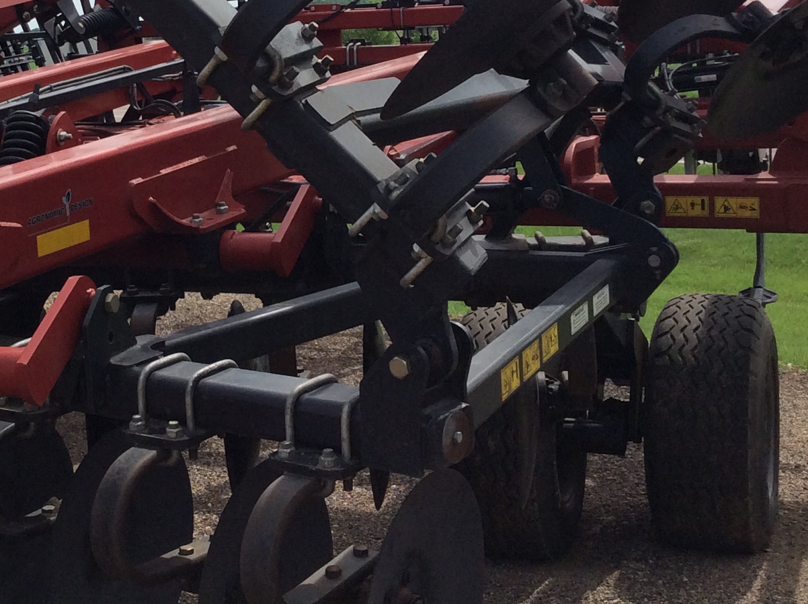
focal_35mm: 69
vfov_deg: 21.0
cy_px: 112
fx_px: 1608
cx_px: 167
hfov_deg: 27.7
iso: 32
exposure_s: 1/1546
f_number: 2.4
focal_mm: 3.3
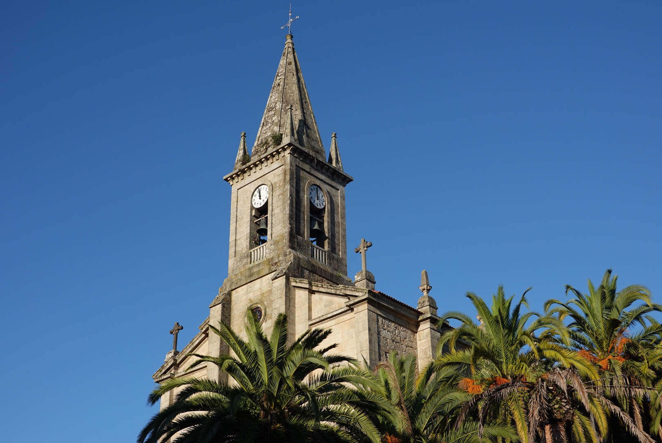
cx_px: 331
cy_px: 222
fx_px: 883
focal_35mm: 48
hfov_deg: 41.1
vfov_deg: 28.1
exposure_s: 1/500
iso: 125
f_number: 5.6
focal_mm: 18.24
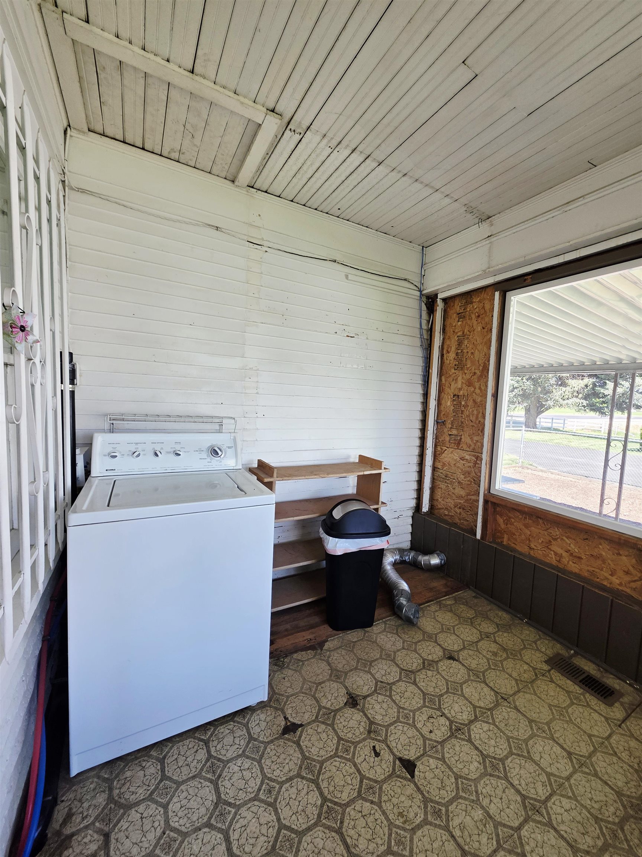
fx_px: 321
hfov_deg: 89.9
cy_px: 428
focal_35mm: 13
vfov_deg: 106.2
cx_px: 321
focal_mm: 2.2
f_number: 1.9
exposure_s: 1/120
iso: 32
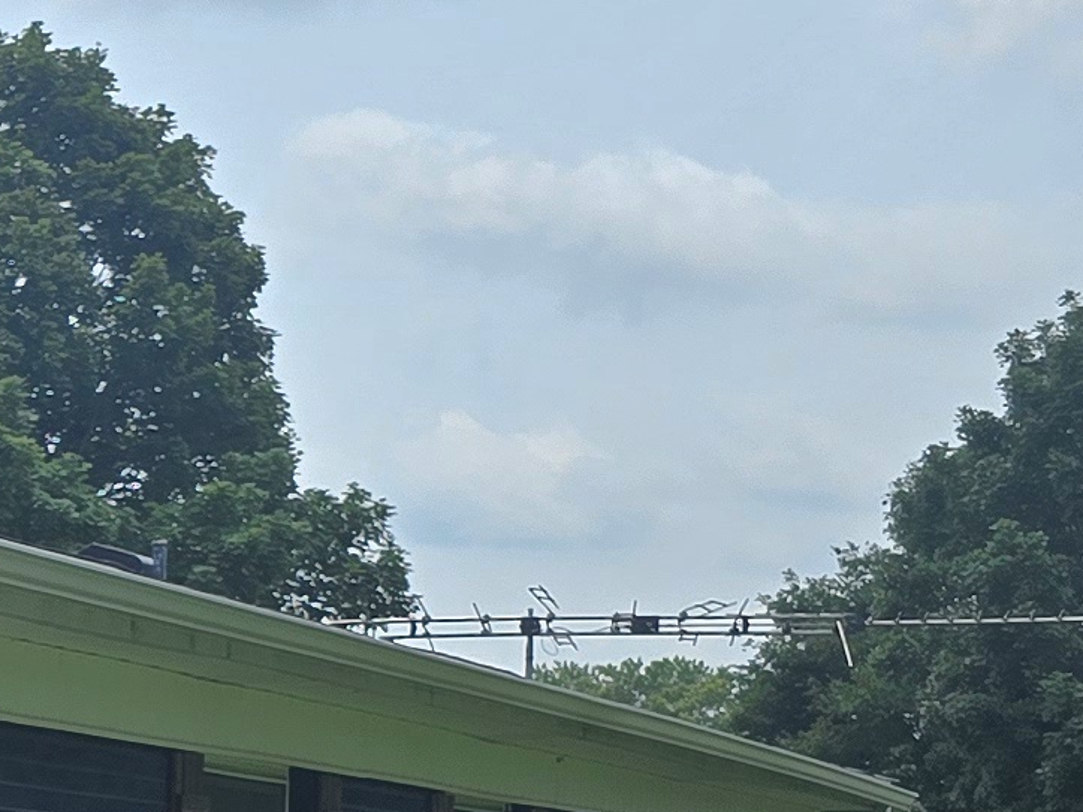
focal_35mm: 127
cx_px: -1267
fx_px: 3973
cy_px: 849
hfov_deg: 12.9
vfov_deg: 11.5
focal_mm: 6.3
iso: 12
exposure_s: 1/1429
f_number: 1.7
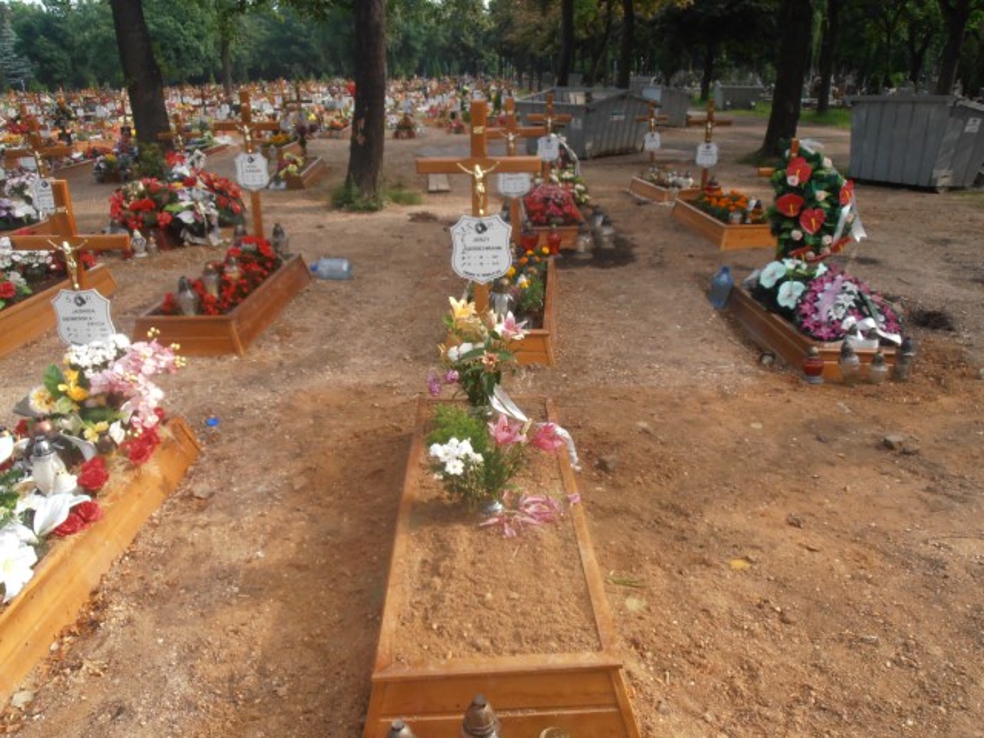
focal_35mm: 30
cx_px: 492
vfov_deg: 46.8
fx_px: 853
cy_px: 369
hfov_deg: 60.0
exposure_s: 1/250
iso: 80
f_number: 3.5
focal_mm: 5.25
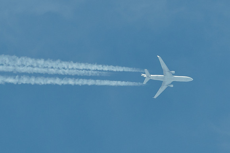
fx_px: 3834
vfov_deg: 2.3
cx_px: 115
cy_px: 76
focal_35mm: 600
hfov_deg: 3.4
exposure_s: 1/640
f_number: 8
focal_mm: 400
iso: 200
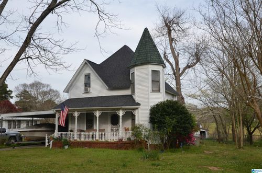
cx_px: 131
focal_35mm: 36
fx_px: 261
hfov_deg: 53.2
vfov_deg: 36.7
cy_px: 86
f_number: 8
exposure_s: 1/250
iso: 180
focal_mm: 24
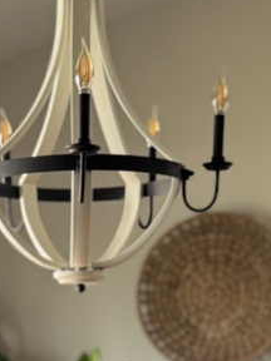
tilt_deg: -11.9
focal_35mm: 90
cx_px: 58
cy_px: 552
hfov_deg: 16.3
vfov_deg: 19.0
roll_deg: +0.6
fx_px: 939
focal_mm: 6.76
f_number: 1.78
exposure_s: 1/121
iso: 160
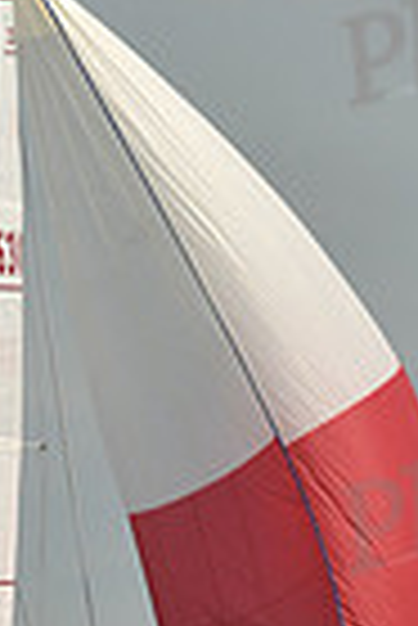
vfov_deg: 2.5
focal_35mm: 835
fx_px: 14506
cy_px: 288
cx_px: 110
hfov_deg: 1.7
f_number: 8
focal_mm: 200
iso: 320
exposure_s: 1/1250
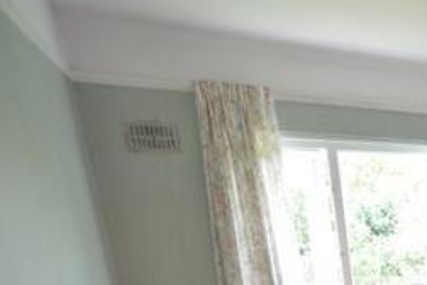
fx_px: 463
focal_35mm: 39
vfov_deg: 30.0
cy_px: 329
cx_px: 547
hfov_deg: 35.2
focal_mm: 10
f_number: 3.5
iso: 110
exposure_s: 1/15
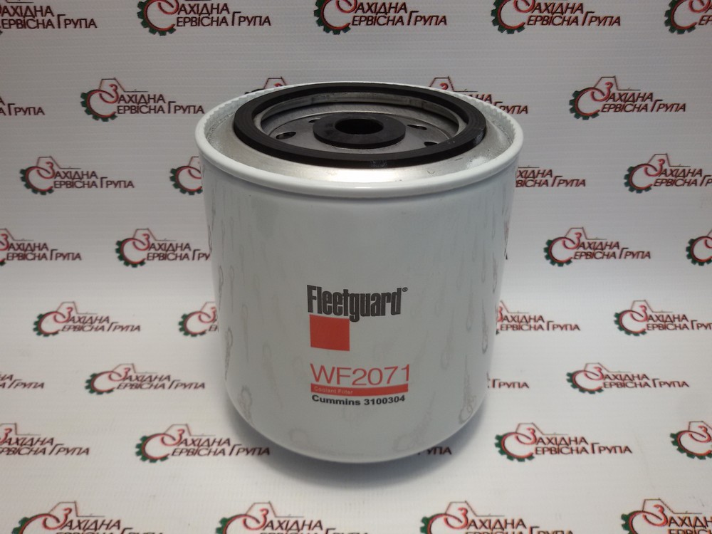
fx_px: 638
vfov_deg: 45.4
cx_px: 356
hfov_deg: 58.4
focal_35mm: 31
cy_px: 267
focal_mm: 2.93
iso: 40
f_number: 2.4
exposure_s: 1/50
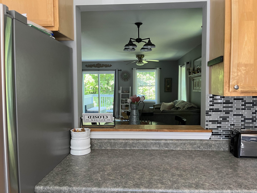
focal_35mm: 26
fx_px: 193
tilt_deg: -2.4
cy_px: 96
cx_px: 128
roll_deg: +0.6
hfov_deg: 67.3
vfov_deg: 53.1
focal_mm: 5.1
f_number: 1.6
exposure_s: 1/60
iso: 125
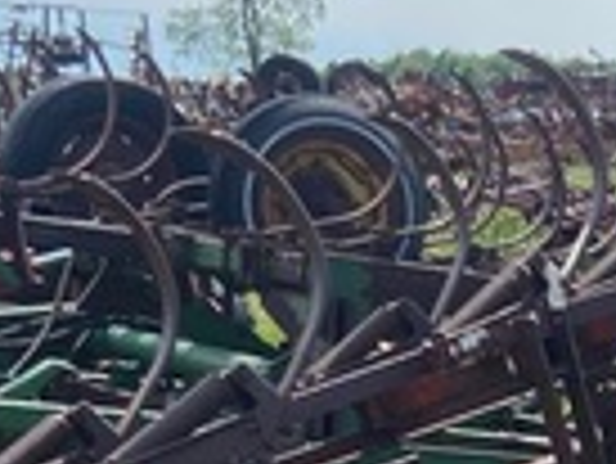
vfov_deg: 9.3
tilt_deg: -16.4
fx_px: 2707
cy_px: 820
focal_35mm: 152
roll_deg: +0.1
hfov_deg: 12.0
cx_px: 1106
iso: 32
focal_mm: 4.25
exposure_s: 1/1447
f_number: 1.8
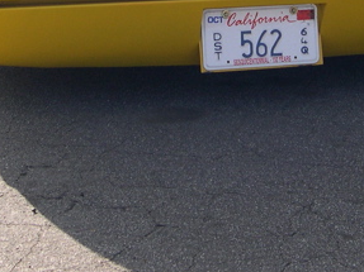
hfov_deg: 18.5
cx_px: 208
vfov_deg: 13.6
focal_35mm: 106
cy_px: -39
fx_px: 1114
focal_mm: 8
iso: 100
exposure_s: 1/128
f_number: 7.6
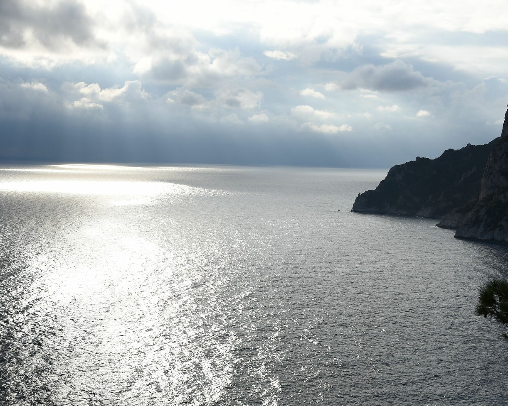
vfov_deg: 25.7
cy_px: 263
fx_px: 887
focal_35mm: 59
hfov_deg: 31.7
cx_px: 171
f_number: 5
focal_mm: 32
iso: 100
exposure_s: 1/1000
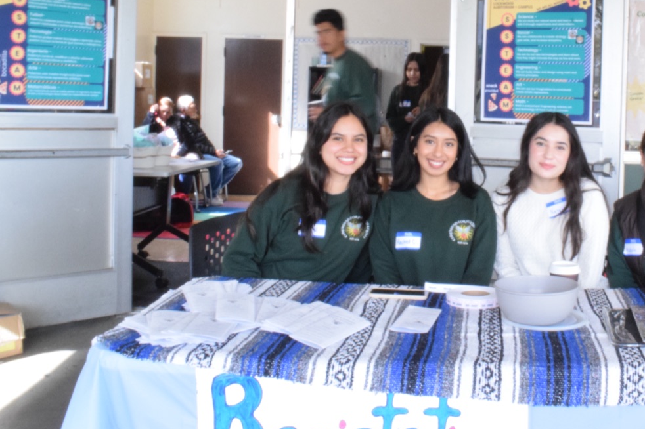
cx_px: 489
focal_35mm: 44
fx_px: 788
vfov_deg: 30.1
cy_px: 121
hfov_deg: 43.0
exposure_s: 1/13
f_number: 3.5
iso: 3200
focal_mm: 18
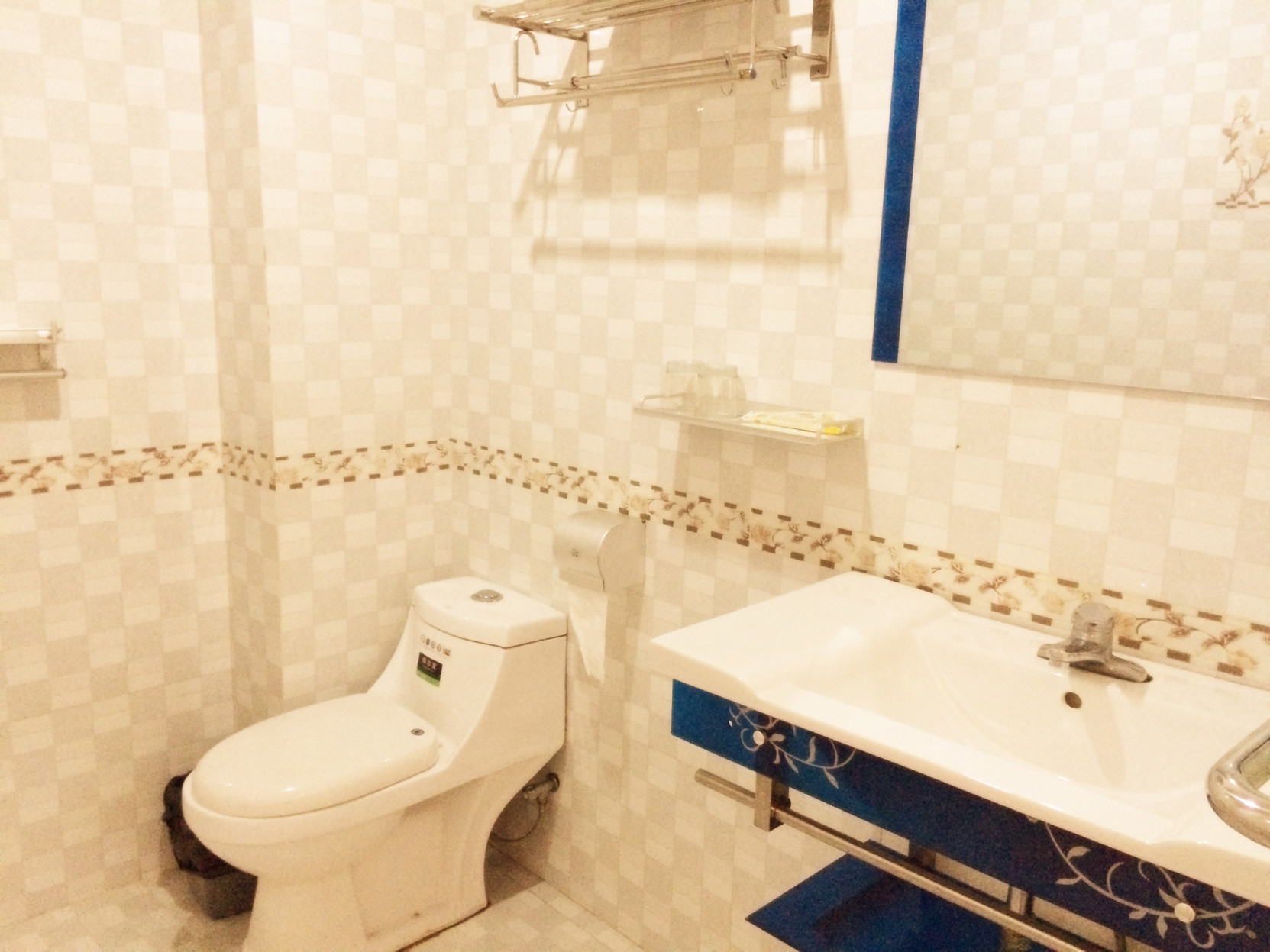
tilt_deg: -11.5
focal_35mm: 29
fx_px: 1064
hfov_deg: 61.7
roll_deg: -3.2
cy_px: 476
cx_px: 635
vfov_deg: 48.2
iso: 500
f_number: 2.2
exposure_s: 1/17
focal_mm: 4.15
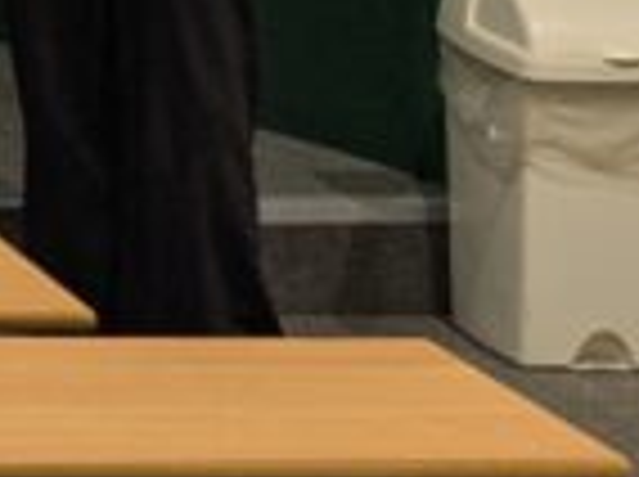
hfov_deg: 8.3
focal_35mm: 195
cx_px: -1377
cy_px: -626
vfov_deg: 7.2
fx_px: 3594
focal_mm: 4.38
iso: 66
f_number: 1.73
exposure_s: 1/33.3
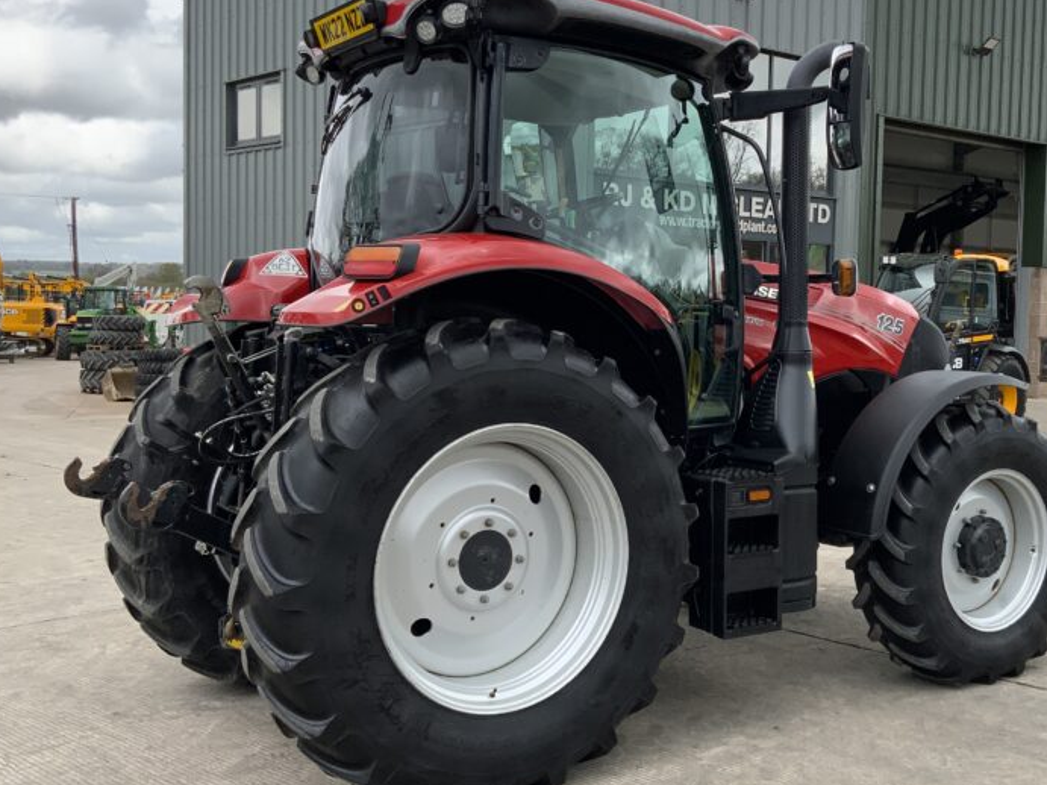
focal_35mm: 43
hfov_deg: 43.5
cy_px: 359
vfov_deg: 33.6
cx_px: 659
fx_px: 1300
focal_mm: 3
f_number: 1.8
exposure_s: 1/739
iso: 16
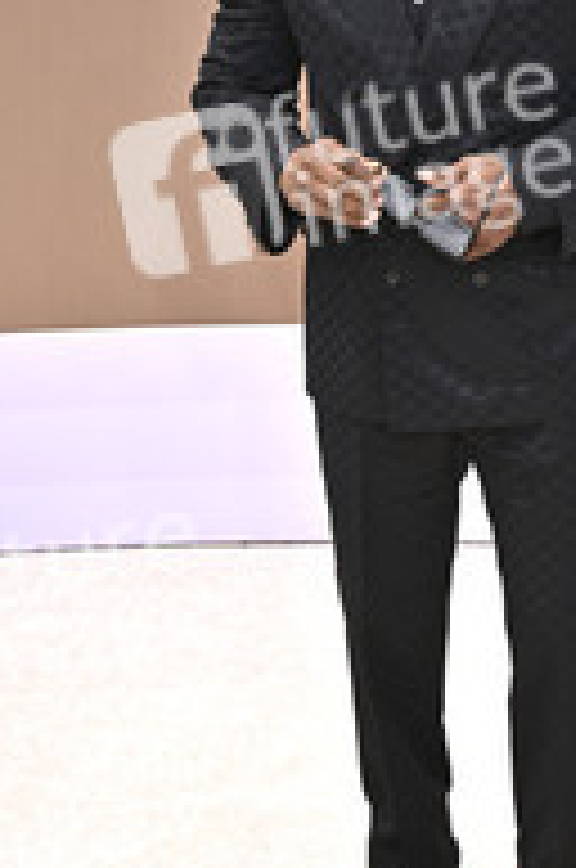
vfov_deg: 17.7
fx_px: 2794
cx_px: 472
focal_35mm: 116
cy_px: 396
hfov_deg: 11.7
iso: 400
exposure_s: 1/320
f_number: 10
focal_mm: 56
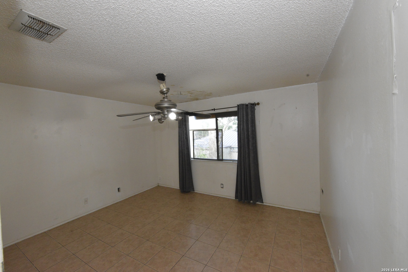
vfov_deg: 81.2
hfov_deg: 104.3
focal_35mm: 14
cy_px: 136
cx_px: 204
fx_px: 159
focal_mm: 14
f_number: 11
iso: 6400
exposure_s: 1/80
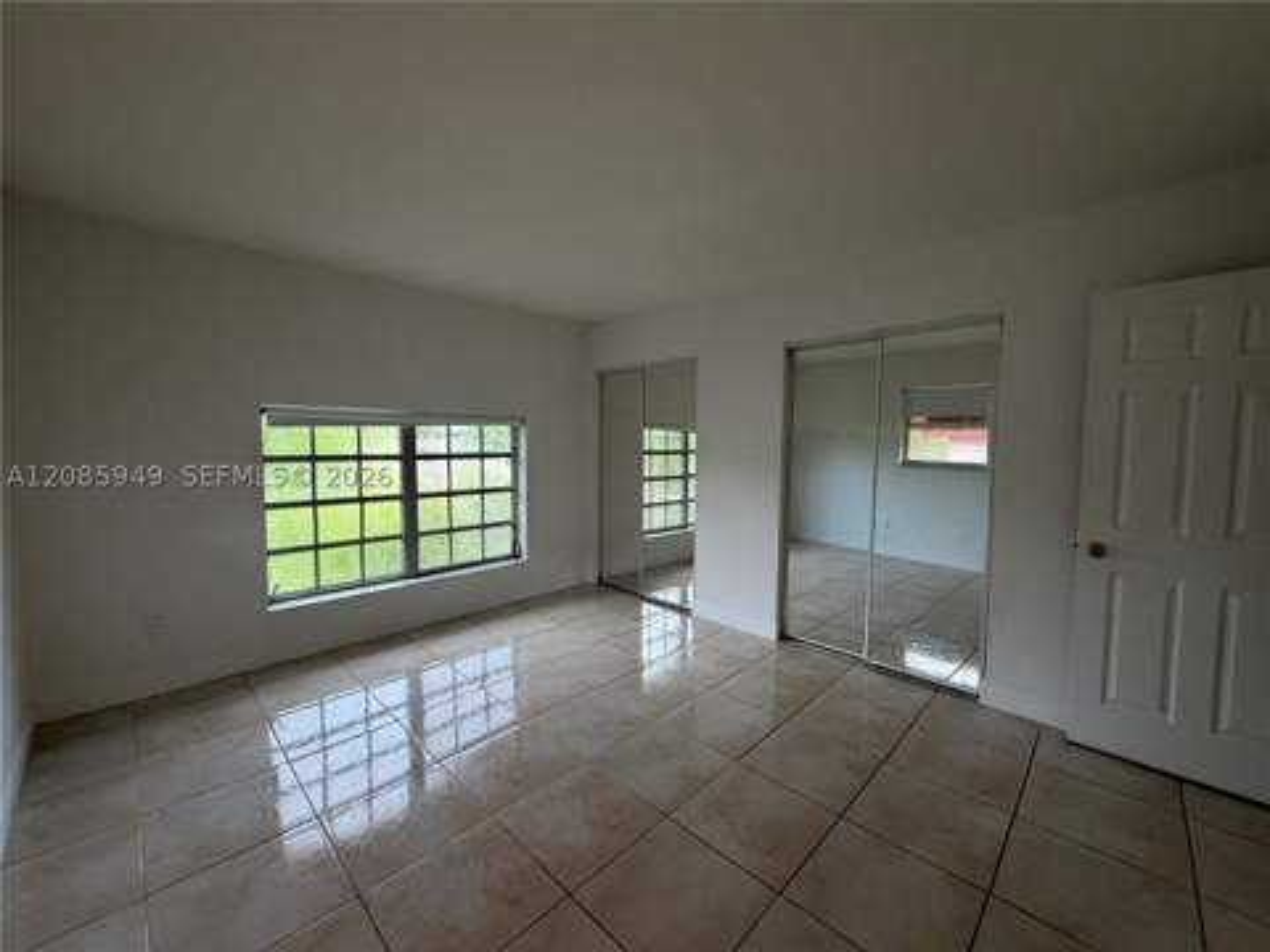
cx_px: 635
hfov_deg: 102.1
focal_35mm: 14
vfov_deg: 85.7
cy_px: 476
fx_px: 514
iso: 200
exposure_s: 1/120
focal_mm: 2.22
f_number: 2.2
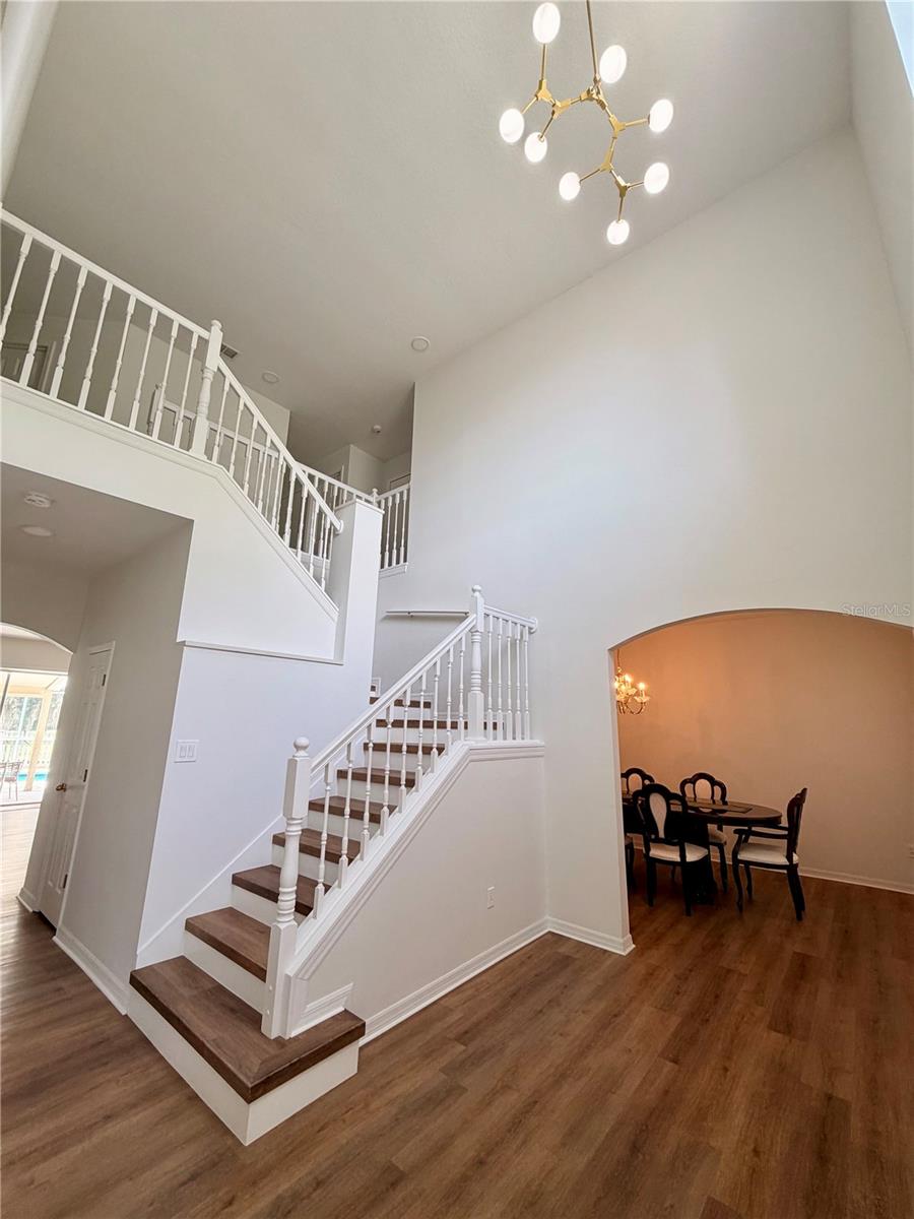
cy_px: 610
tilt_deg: +12.9
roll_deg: -0.4
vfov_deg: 102.1
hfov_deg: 85.7
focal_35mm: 14
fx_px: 493
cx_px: 457
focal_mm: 2.22
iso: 125
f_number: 2.2
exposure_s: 1/120
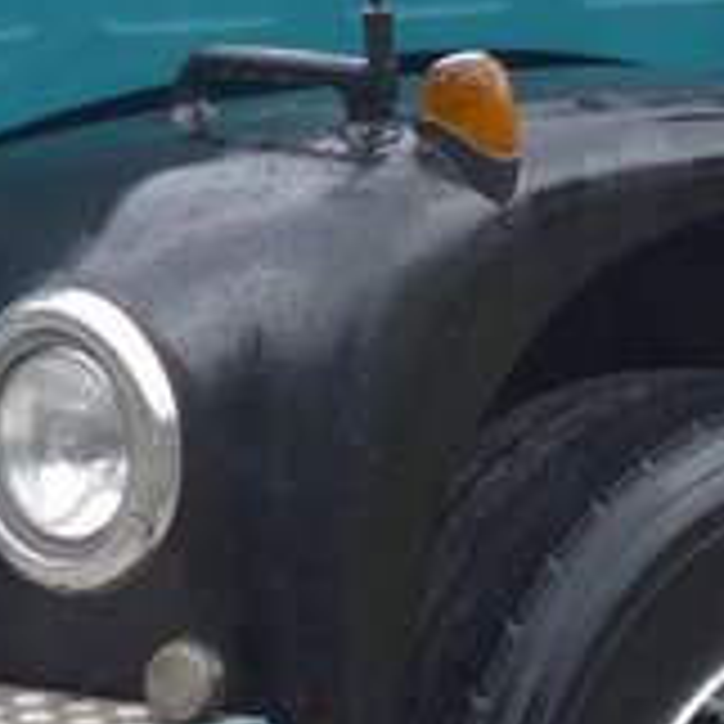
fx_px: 6839
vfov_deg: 6.0
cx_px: 800
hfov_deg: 6.0
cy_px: -265
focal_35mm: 289
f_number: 2.8
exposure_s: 1/100
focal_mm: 9
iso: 80
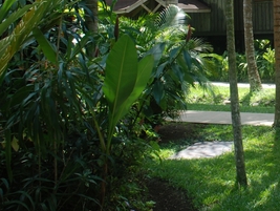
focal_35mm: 81
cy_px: 7
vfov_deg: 17.9
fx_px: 656
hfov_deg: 22.9
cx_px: 294
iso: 180
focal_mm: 20
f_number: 5.6
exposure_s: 1/125
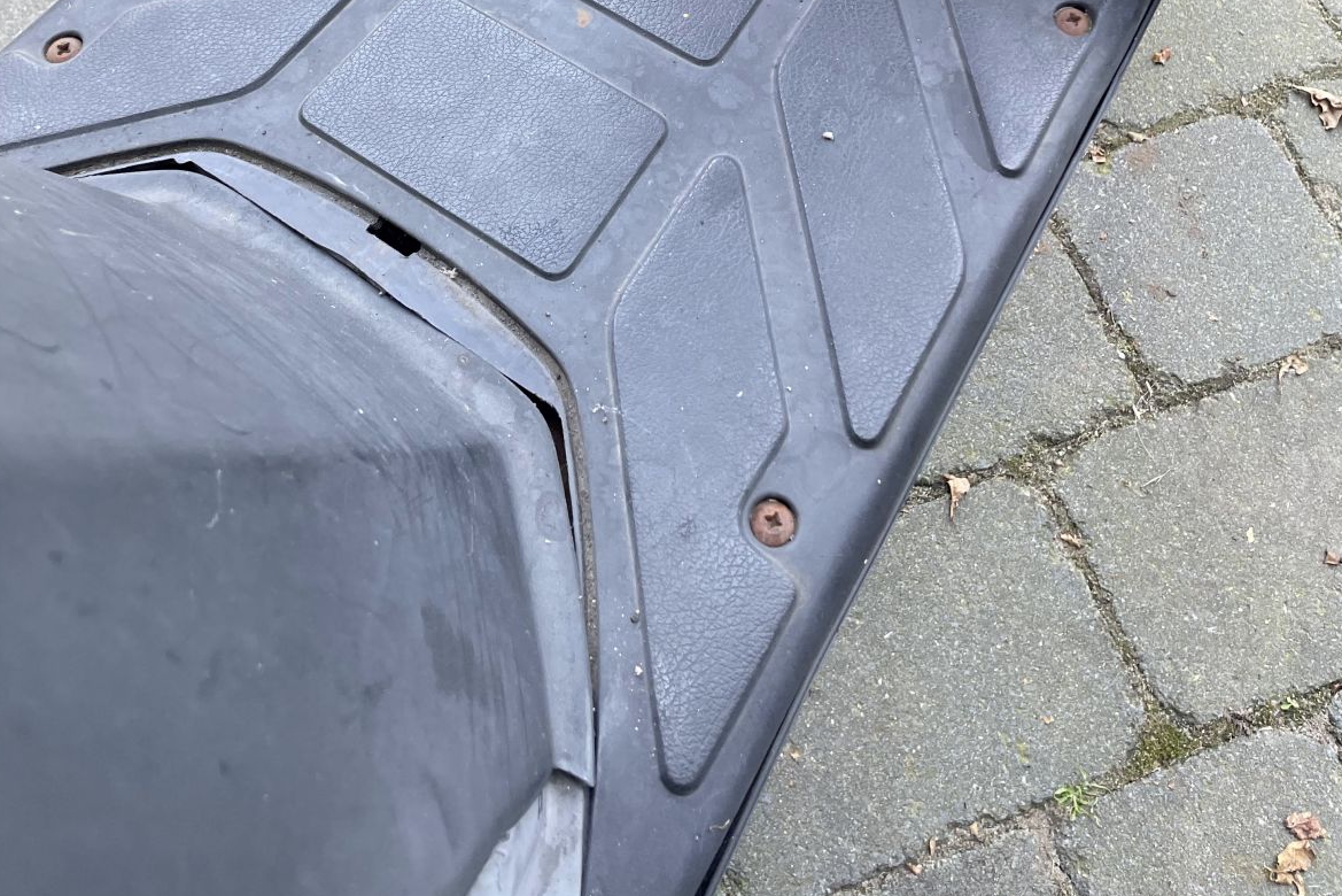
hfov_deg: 51.9
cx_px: 675
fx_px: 1380
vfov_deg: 33.1
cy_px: 9
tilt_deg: -59.3
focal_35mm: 37
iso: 100
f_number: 1.6
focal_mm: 4.2
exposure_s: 1/121
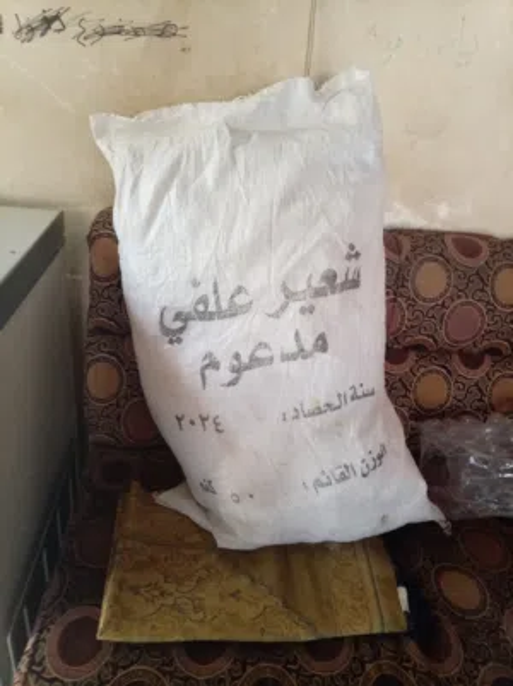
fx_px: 495
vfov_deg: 69.4
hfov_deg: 54.8
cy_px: 343
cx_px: 256
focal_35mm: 25
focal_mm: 4.15
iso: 324
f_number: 1.8
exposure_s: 1/25
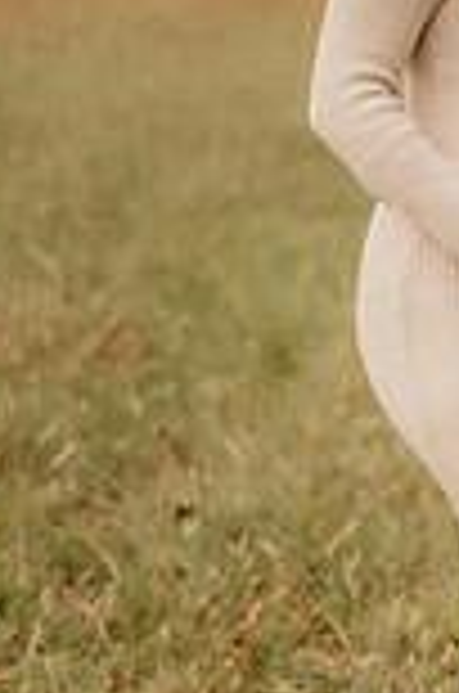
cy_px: 315
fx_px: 2805
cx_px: 610
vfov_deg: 14.1
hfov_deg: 9.2
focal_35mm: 146
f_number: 1.8
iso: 200
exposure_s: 1/320
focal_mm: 50
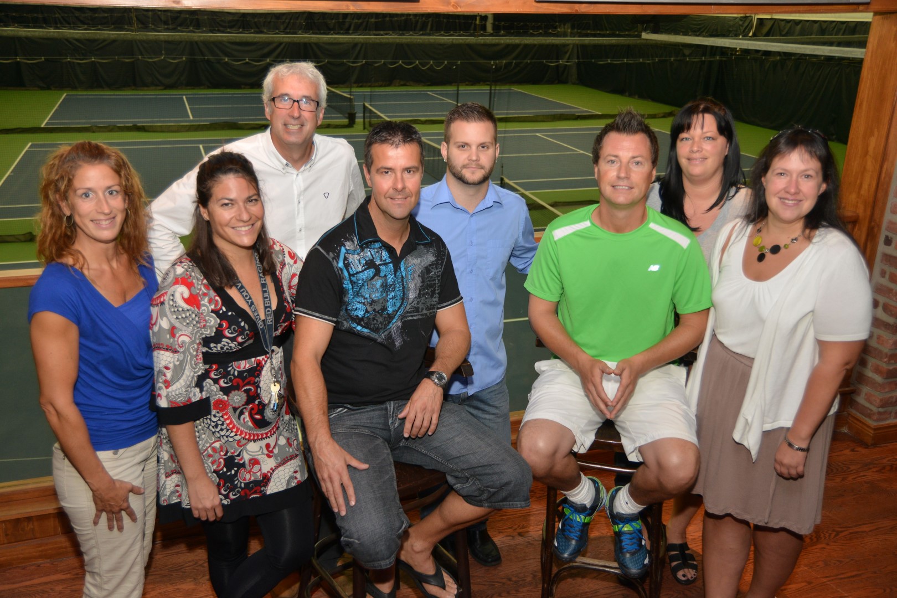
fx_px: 872
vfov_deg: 37.9
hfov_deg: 54.4
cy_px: 299
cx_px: 448
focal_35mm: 35
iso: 1000
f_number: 5
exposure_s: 1/100
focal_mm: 35
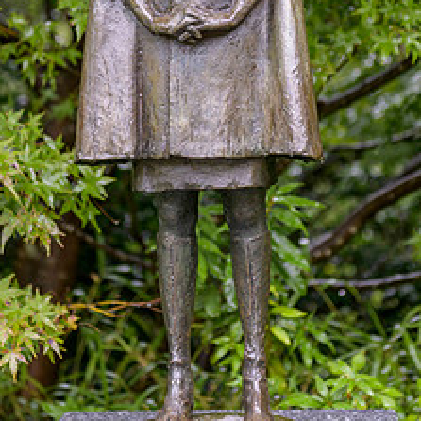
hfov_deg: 14.5
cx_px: 200
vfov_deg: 14.4
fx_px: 1651
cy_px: 51
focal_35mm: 120
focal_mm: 70
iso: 180
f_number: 2.8
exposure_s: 1/160
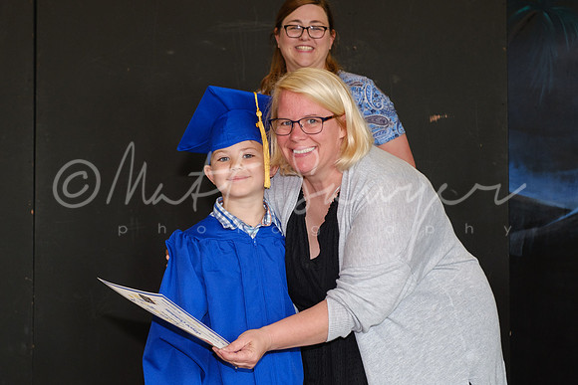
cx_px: 244
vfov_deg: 16.5
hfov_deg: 24.4
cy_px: 197
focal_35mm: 83
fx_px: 1333
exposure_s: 1/125
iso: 800
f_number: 4
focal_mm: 44.1
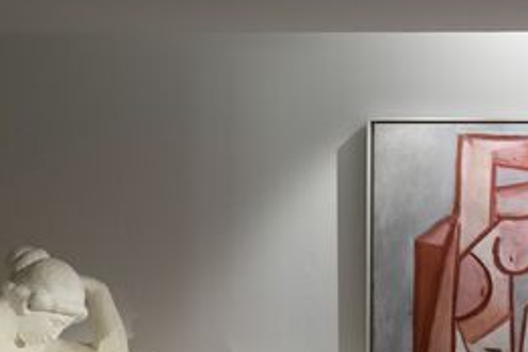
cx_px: 465
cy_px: 297
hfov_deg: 24.4
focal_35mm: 81
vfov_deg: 16.7
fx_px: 1188
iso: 2000
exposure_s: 1/15
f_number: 8
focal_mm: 34
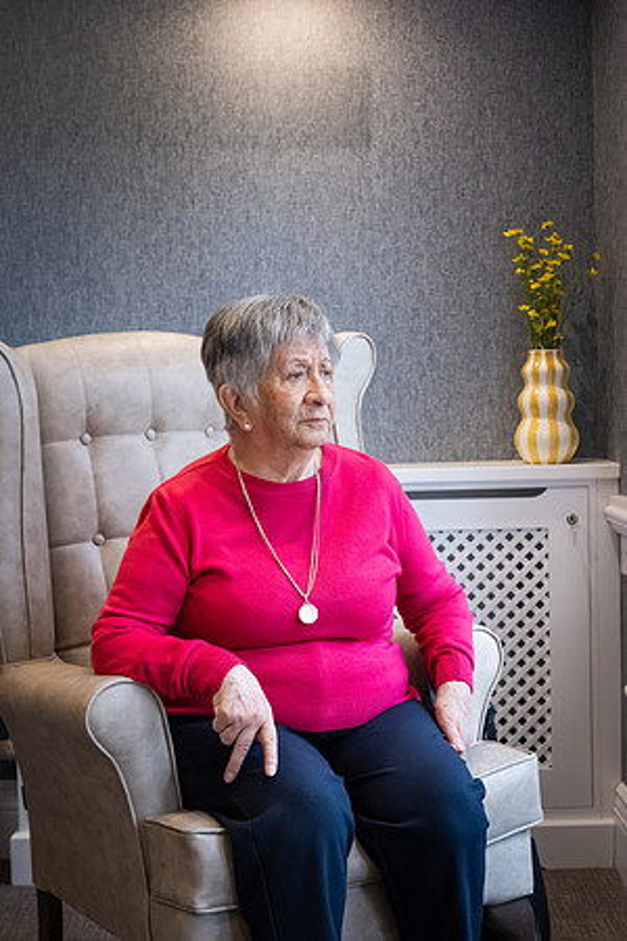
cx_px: 314
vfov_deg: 35.6
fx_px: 1463
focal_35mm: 56
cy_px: 470
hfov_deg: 24.2
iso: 6400
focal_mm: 56
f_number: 6.3
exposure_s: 1/500
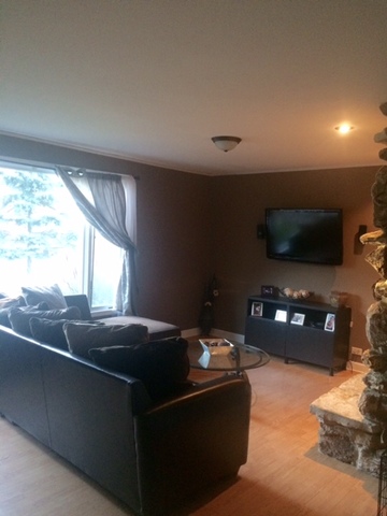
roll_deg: -1.3
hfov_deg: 48.2
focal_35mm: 29
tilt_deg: -5.8
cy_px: 258
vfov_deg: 61.7
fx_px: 432
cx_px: 194
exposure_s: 1/30
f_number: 2.2
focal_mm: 4.15
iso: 320
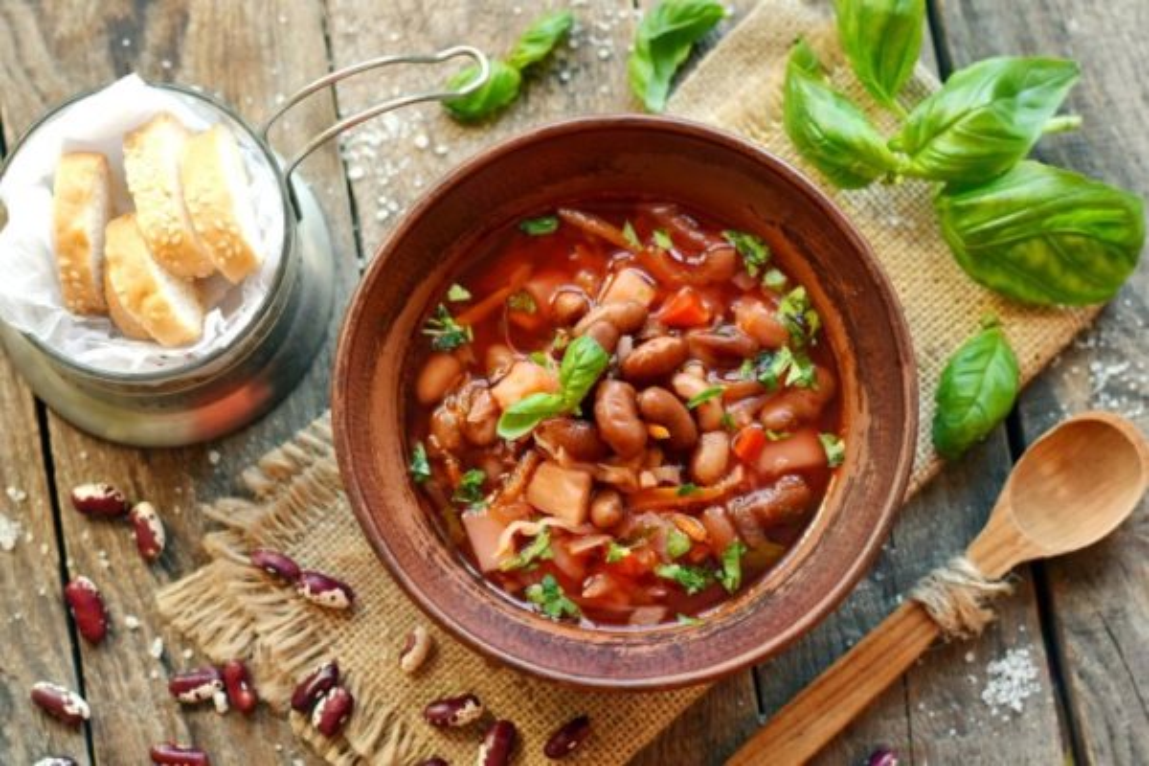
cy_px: 383
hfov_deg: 27.0
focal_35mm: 75
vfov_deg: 18.2
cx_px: 574
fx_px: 2394
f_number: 3.5
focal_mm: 50
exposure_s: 1/100
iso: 200
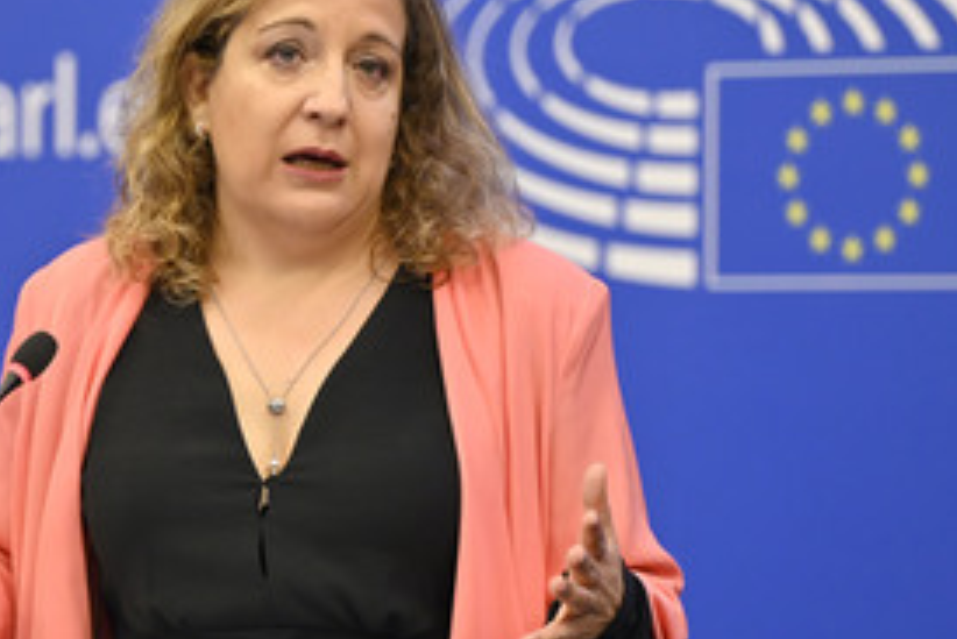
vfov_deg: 5.2
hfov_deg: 7.8
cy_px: 370
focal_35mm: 263
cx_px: 309
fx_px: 6995
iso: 1600
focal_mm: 160
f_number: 2.8
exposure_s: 1/320
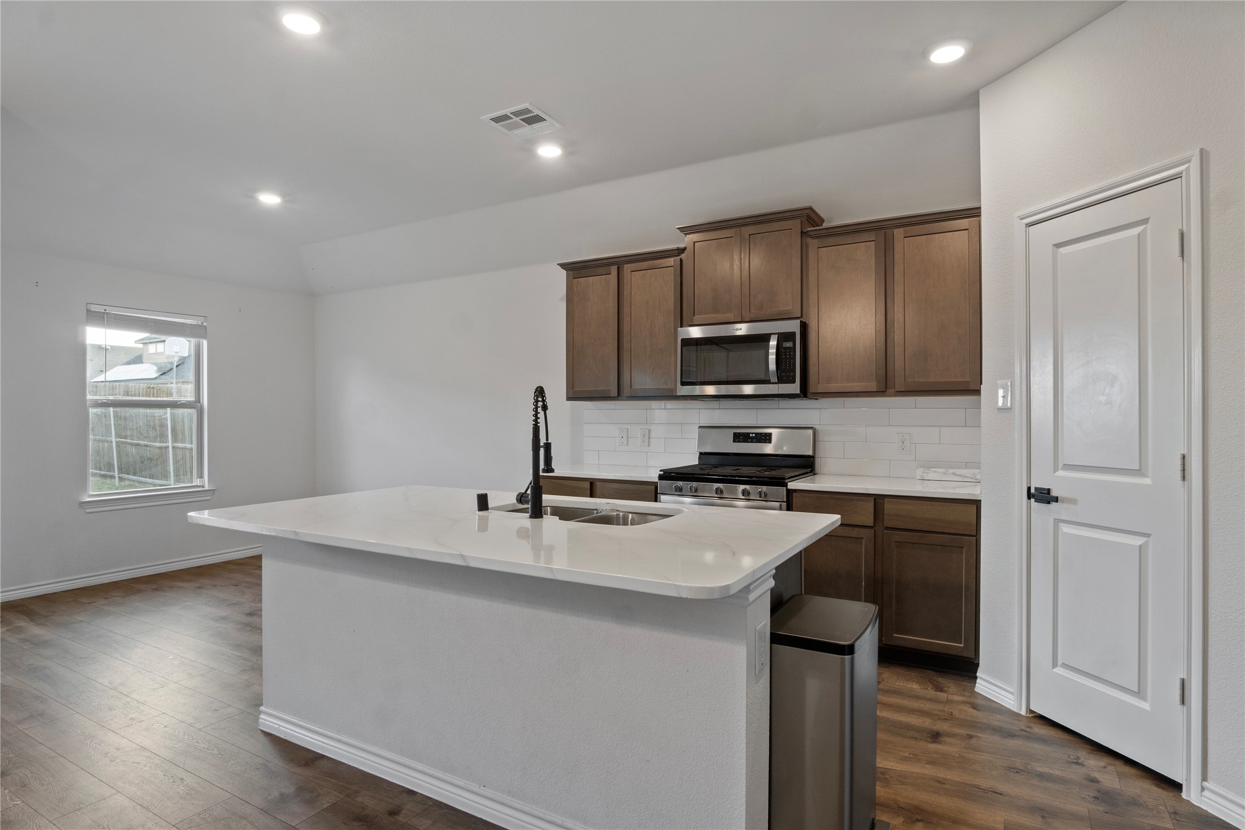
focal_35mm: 18
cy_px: 415
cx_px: 622
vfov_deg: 67.4
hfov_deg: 90.0
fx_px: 622
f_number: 9
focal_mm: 12
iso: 400
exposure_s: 1/10
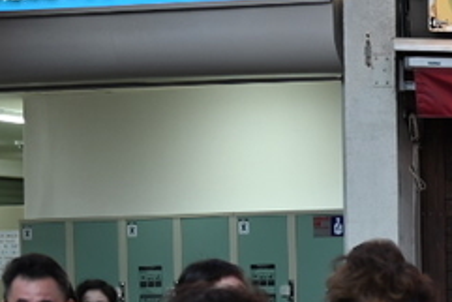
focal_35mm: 174
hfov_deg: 11.1
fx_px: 2186
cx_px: 791
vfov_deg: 7.7
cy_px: 535
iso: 250
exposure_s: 1/40
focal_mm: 35
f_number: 4
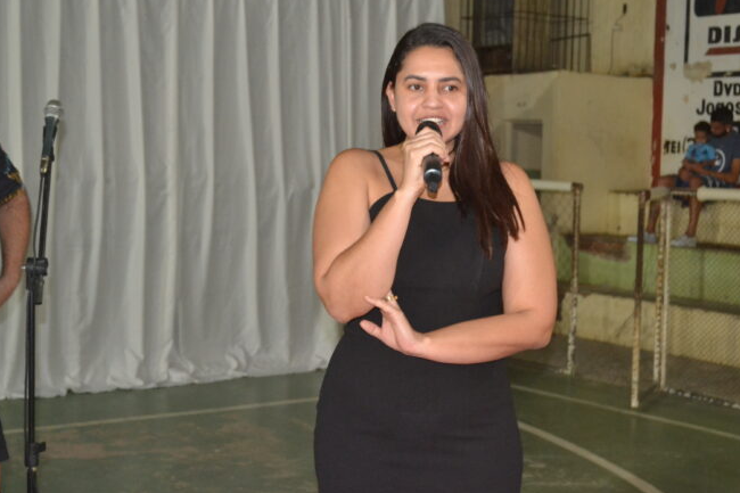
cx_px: 405
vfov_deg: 22.4
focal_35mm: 61
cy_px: 235
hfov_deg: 33.1
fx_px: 1245
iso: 2200
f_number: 4.5
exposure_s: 1/60
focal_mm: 35
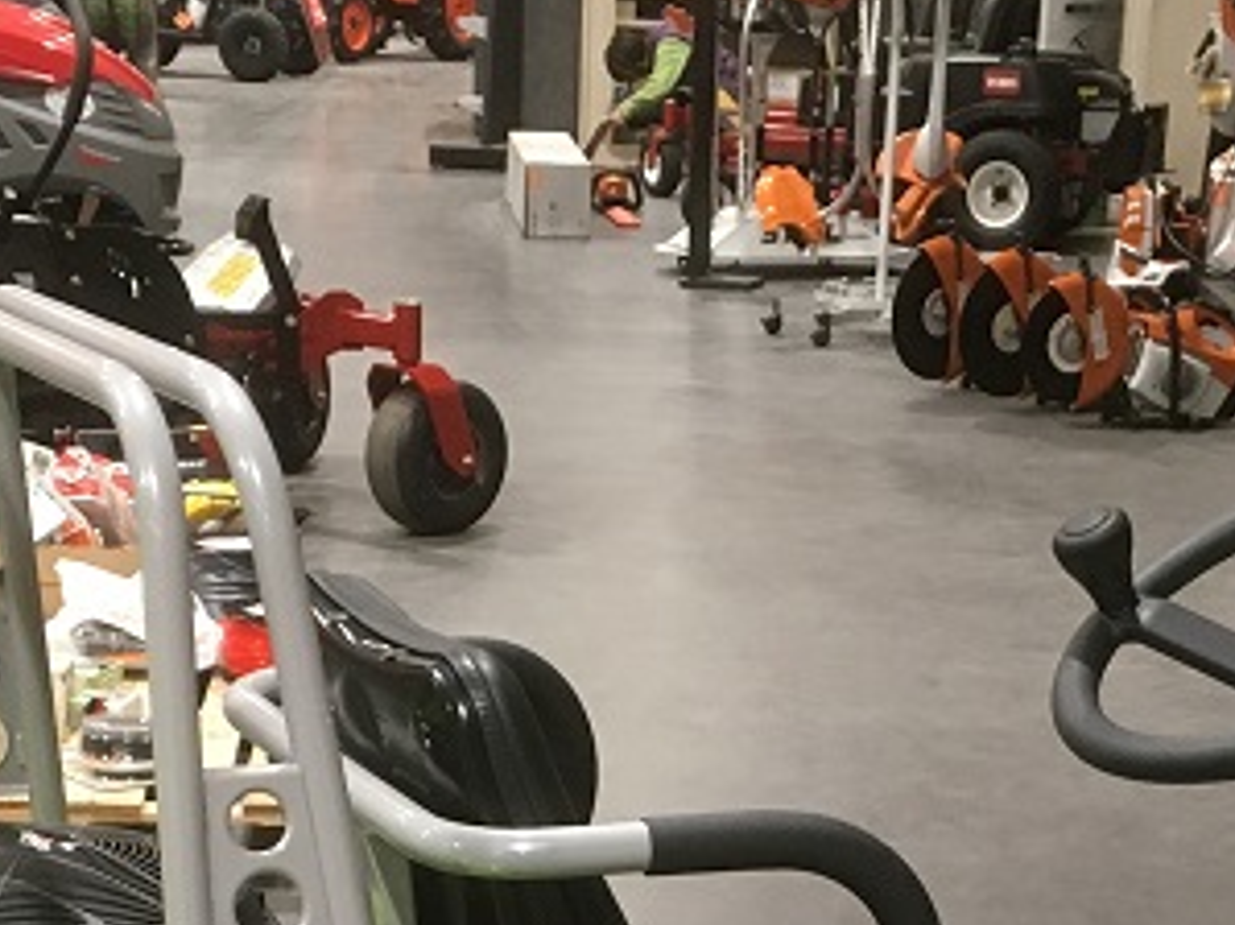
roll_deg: -2.3
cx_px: 636
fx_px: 3281
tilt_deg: -25.3
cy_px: 1346
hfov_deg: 21.3
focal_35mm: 92
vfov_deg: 15.0
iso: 160
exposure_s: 1/33
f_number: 2.2
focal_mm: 4.15
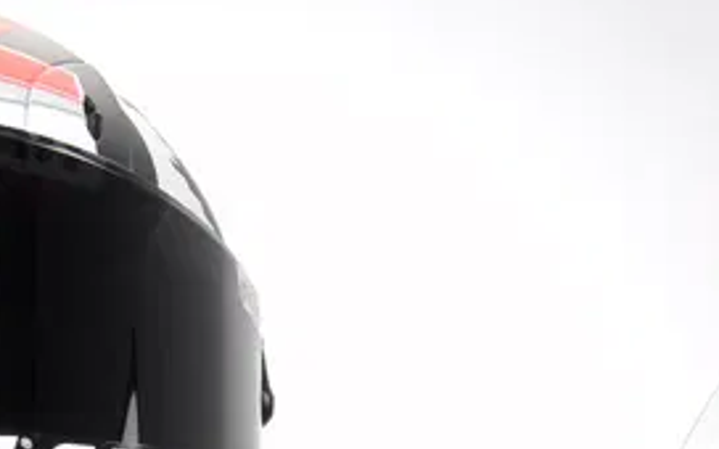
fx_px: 3351
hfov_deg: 12.2
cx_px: 201
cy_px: 1046
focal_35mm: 171
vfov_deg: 7.2
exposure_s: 1/125
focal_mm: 38
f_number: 20
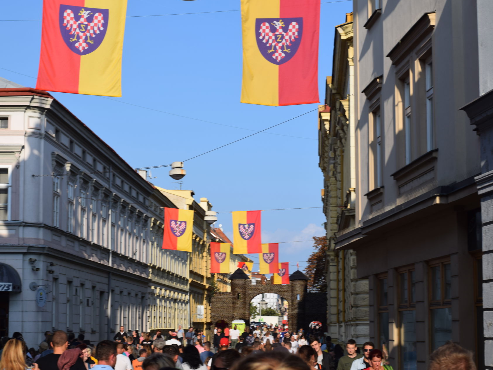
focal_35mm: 82
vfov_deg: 18.0
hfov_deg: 23.8
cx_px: 234
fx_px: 1168
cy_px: 186
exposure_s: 1/400
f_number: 10
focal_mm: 50
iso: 200
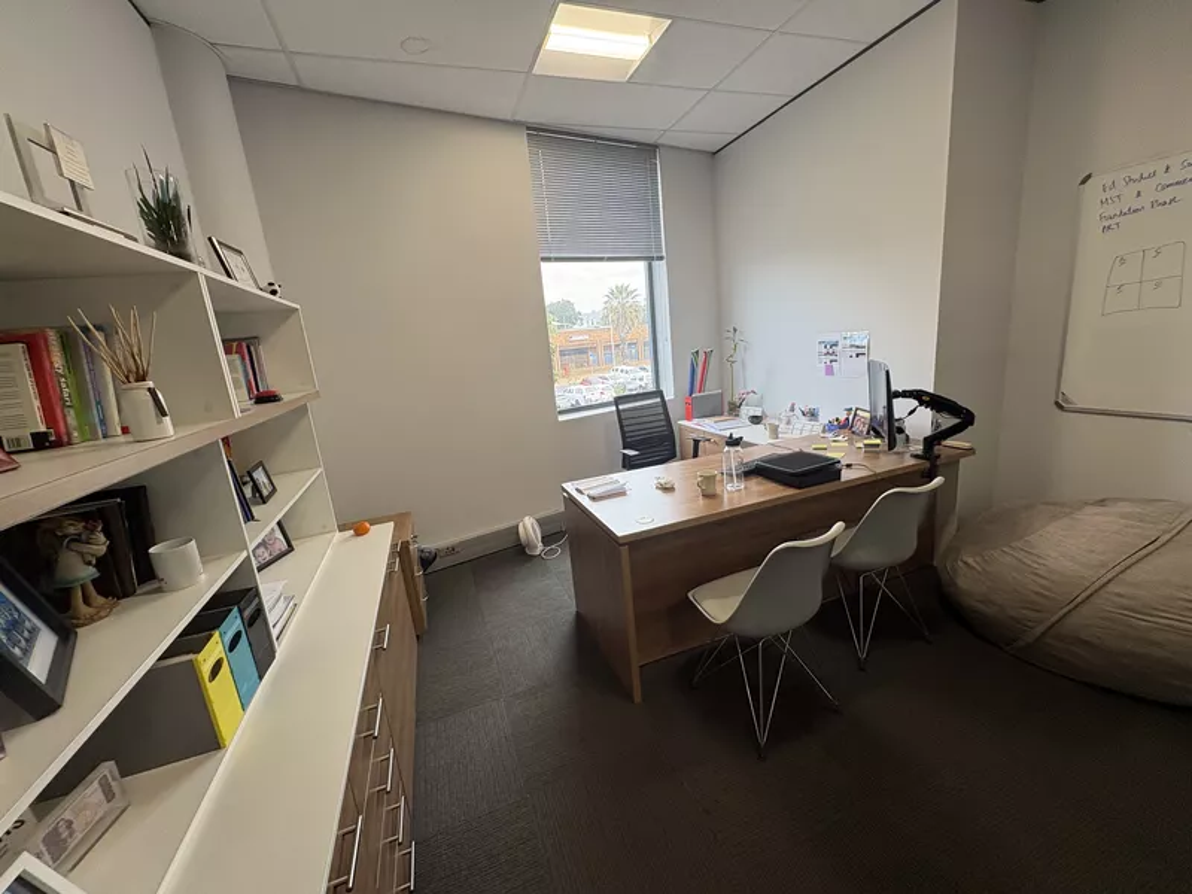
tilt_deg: -12.2
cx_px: 596
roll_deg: +6.3
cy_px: 447
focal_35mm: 14
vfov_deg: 85.7
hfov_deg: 102.1
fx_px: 482
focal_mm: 2.22
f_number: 2.2
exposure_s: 1/100
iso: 64
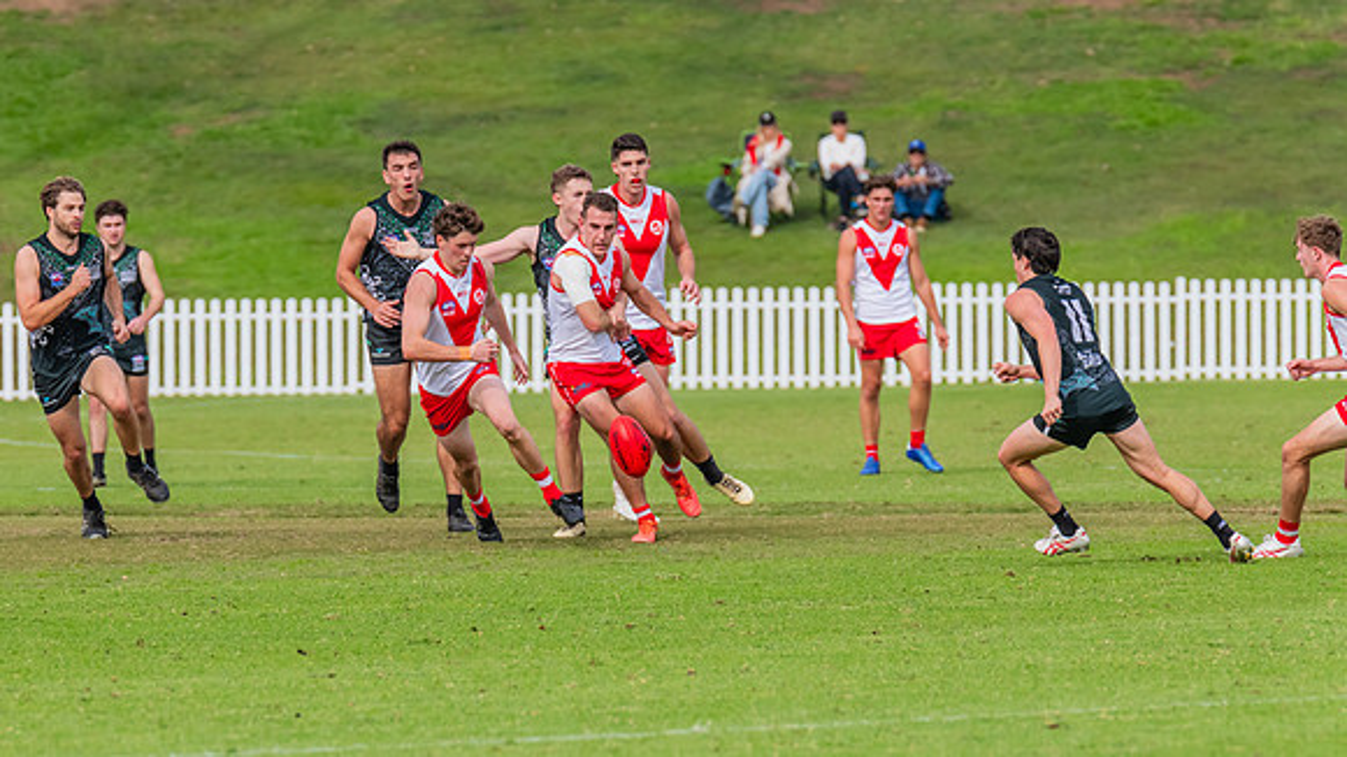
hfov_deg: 4.3
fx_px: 17970
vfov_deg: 2.4
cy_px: 428
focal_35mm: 503
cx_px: 588
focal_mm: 420
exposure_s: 1/1600
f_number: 7.1
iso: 800
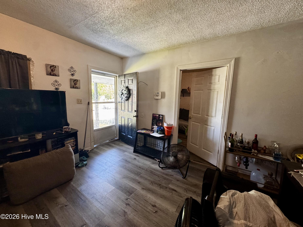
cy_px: 114
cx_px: 152
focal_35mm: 14
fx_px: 123
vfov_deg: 85.7
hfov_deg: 102.1
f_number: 2.2
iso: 320
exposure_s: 1/99
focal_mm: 2.22
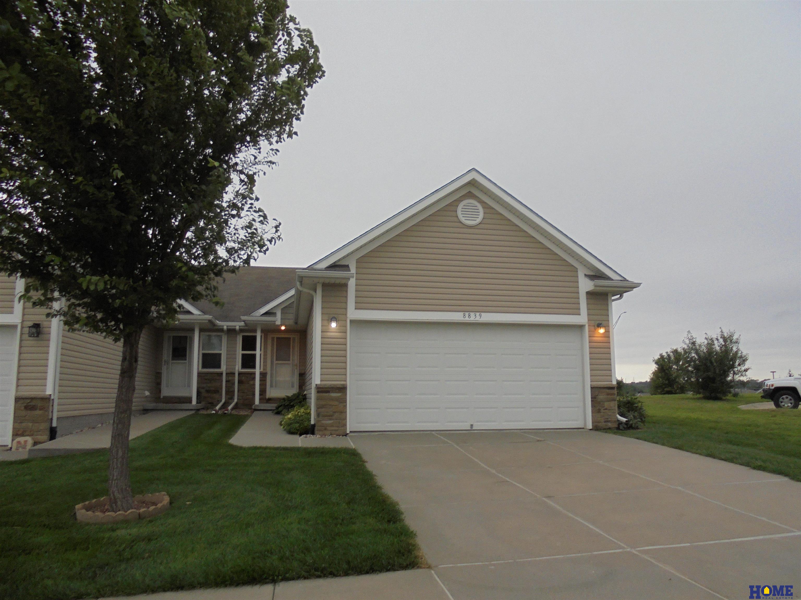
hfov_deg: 67.3
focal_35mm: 26
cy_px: 300
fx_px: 602
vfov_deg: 53.1
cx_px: 400
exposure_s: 1/100
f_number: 3.5
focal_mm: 4.6
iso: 160
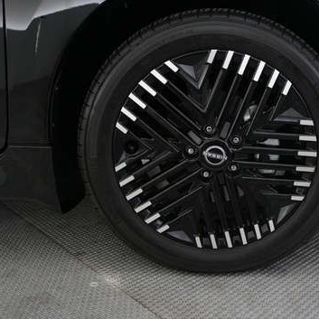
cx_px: 220
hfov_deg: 44.1
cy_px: 150
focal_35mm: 37
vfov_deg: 44.9
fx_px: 386
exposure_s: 1/160
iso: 5000
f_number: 2.8
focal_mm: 24
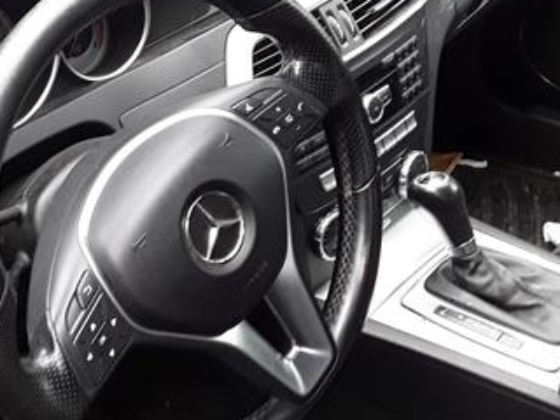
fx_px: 906
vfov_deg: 26.1
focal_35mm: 56
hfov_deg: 33.8
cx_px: 161
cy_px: 201
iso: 80
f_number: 1.9
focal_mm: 2.91
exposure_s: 1/50
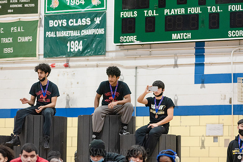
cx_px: 136
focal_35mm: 162
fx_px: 1096
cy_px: 88
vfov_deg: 8.5
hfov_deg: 12.6
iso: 4000
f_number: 3.5
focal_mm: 145
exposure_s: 1/320
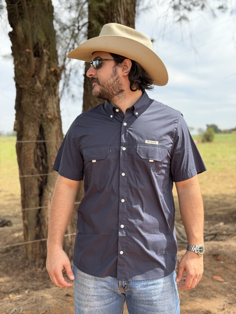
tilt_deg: -3.3
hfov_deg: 30.3
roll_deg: +1.7
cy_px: 157
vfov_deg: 39.7
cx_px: 118
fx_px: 436
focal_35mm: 48
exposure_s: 1/2146
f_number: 1.78
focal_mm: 6.76
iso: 100
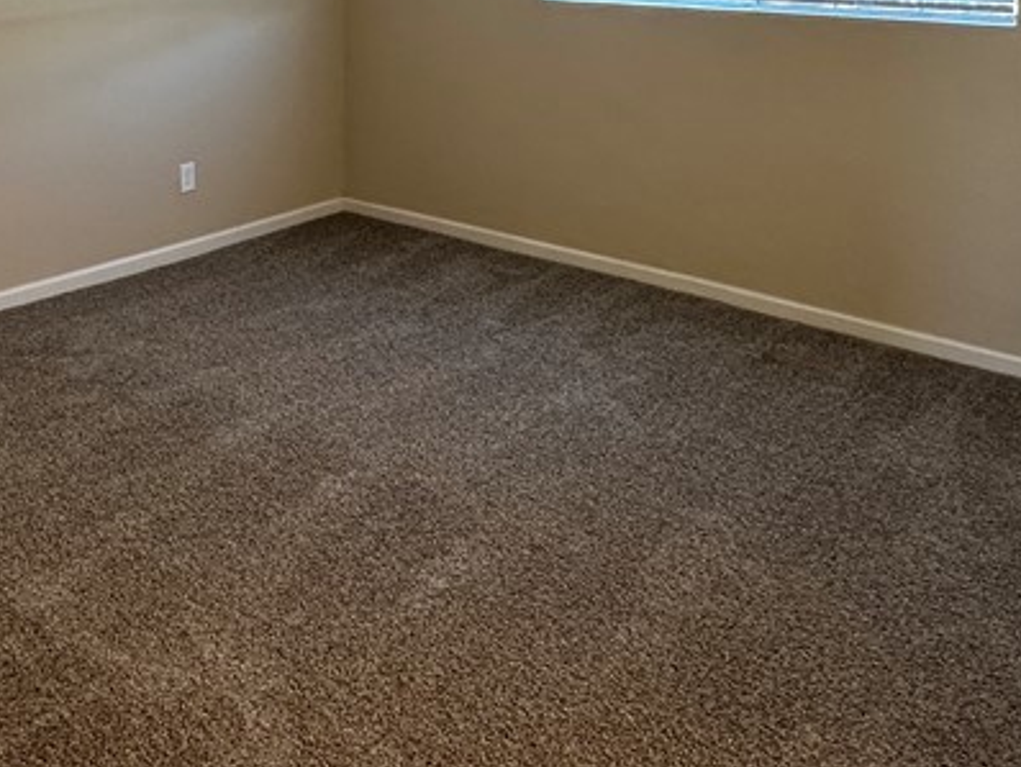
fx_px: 1062
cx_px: 354
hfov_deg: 50.5
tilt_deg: -1.9
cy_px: -41
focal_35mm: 36
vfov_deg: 35.0
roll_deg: -0.2
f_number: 2.2
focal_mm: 2.22
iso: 200
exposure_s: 1/60
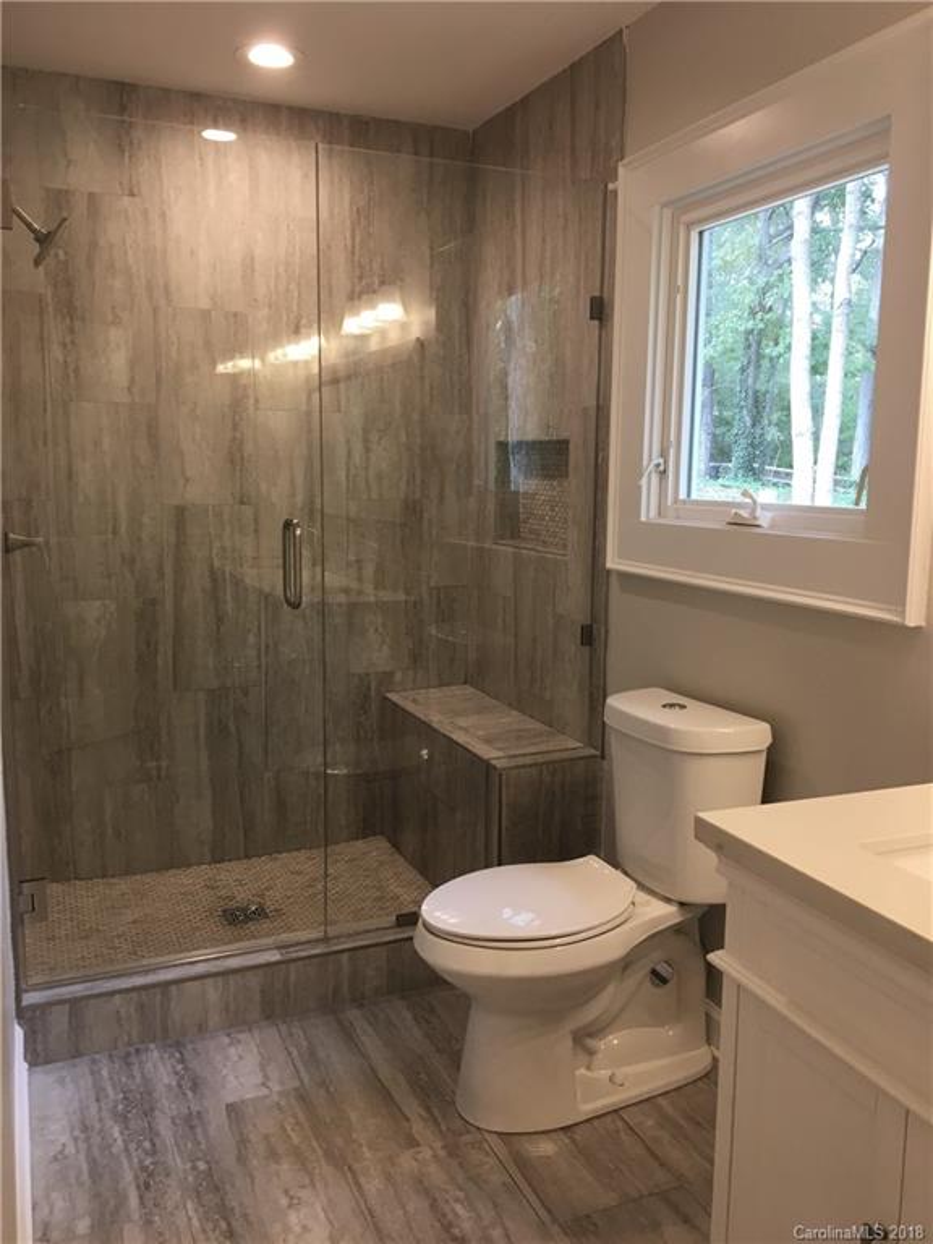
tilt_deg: -8.6
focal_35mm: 29
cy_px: 622
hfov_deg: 48.2
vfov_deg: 61.7
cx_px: 466
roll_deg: +0.0
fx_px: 1042
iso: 32
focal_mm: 4.15
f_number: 2.2
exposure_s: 1/30
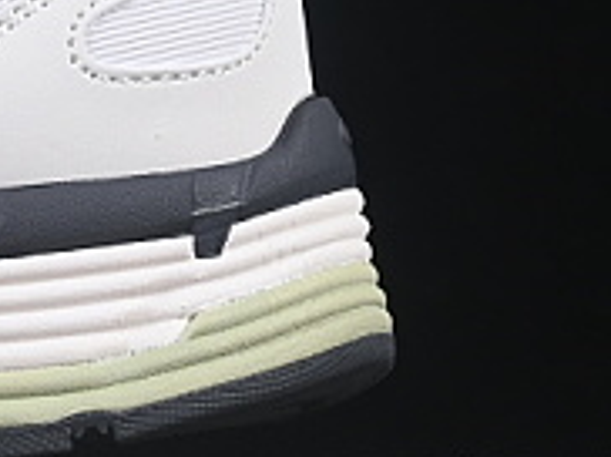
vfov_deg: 4.7
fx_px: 5588
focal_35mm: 317
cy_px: -89
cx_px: -571
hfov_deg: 6.1
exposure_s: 1/80
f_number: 8
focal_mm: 50
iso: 160
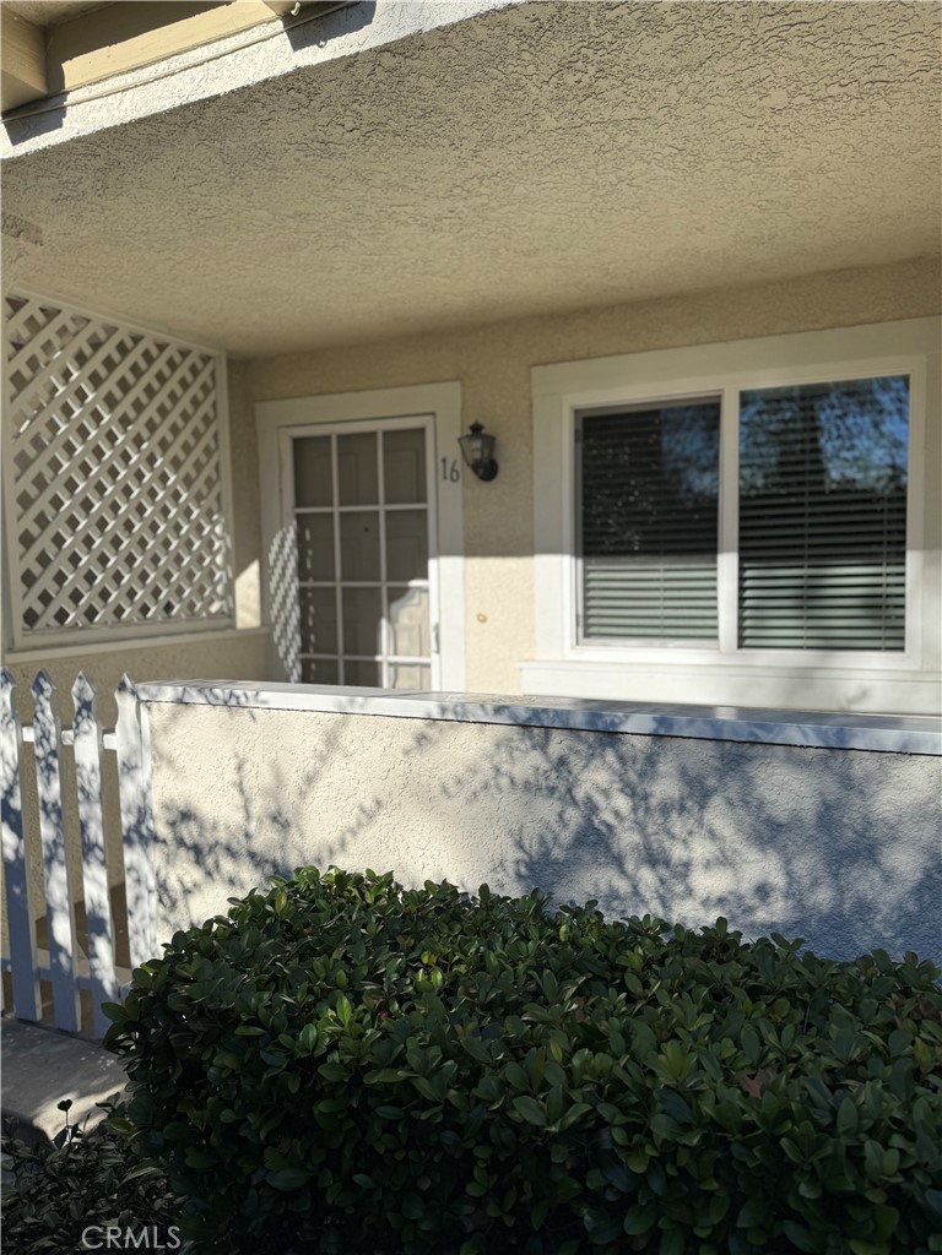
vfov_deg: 71.6
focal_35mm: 24
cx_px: 471
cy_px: 628
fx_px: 871
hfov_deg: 56.8
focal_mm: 6.76
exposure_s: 1/4950
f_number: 1.78
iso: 80
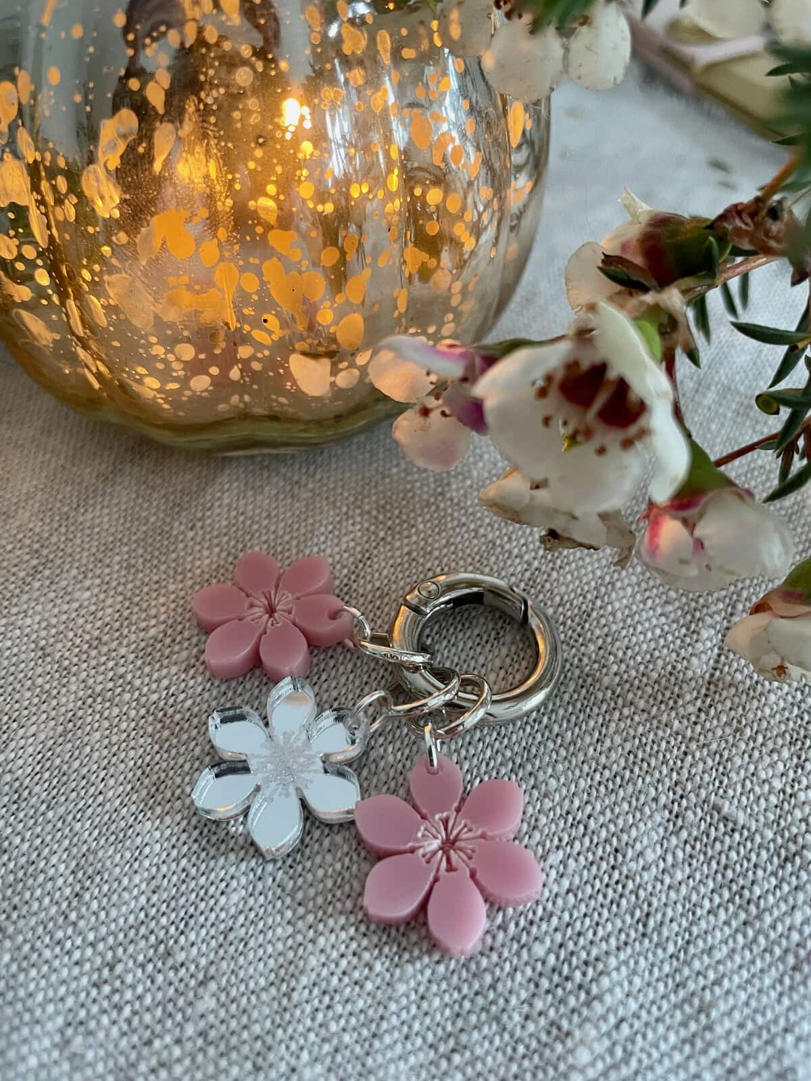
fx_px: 812
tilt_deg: -47.3
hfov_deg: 53.1
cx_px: 406
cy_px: 540
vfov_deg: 67.3
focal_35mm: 26
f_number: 1.6
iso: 400
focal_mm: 4.2
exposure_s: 1/60
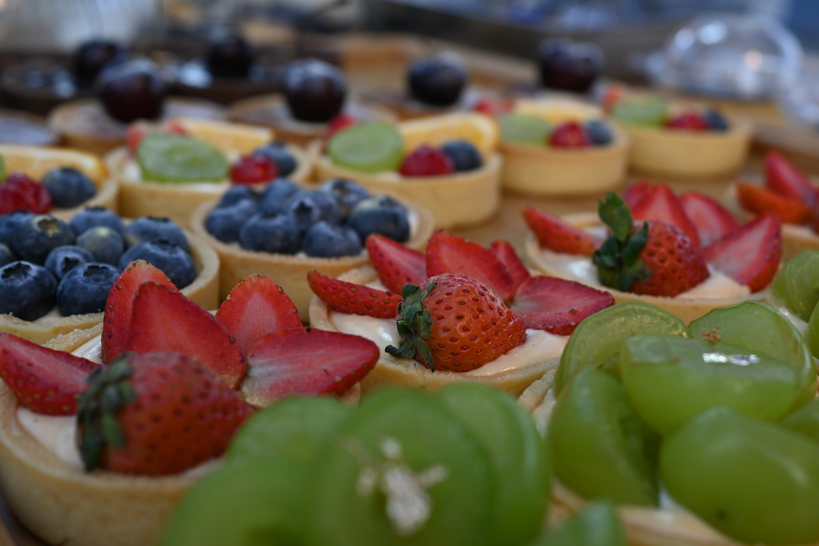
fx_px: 955
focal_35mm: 42
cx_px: 410
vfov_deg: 31.9
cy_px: 273
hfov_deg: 46.4
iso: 200
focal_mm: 28
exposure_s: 1/250
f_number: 5
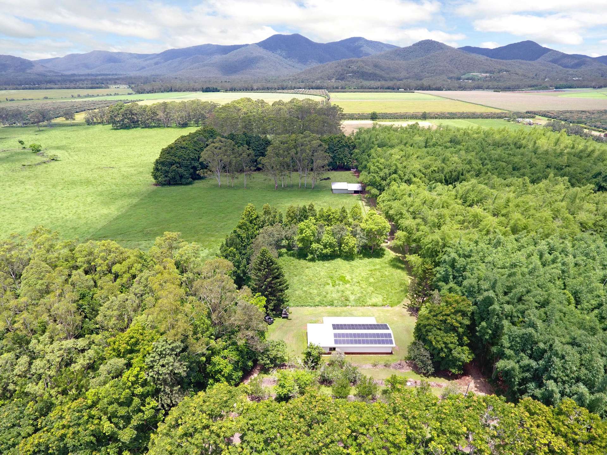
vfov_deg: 66.0
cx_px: 304
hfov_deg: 81.7
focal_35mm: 20
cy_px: 228
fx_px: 351
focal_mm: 3.61
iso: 100
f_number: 2.8
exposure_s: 1/216
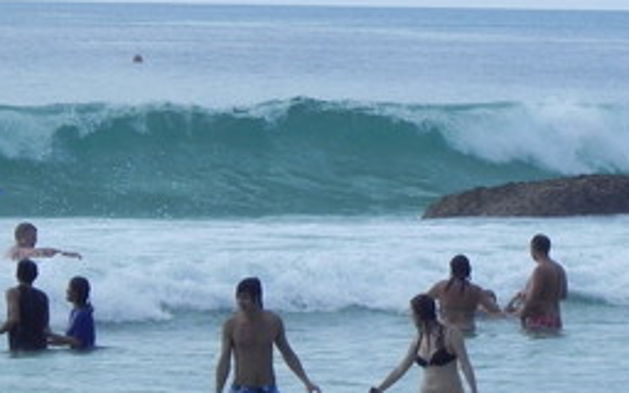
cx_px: 571
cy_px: 228
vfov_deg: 2.7
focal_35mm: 482
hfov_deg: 4.4
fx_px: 8263
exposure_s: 1/430
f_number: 8
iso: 160
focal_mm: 37.7
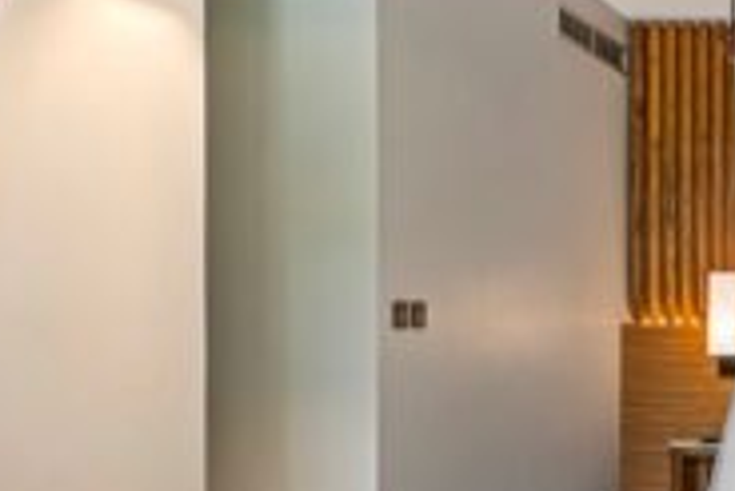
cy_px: 319
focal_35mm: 62
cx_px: 1035
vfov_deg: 21.9
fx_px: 1267
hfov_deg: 25.9
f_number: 8
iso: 100
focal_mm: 20
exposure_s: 1/2
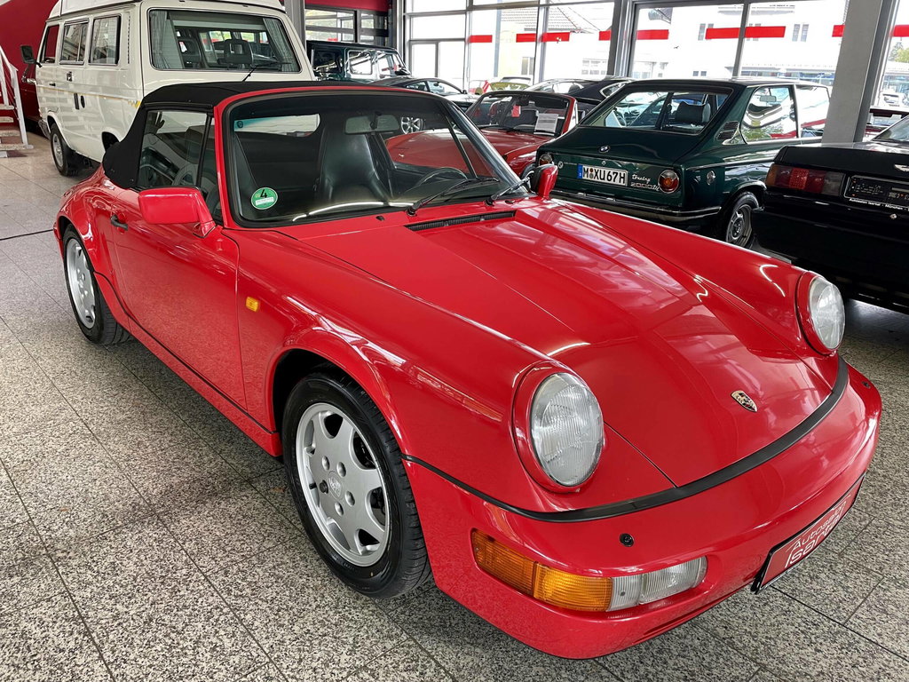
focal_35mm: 26
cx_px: 454
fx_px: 683
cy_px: 341
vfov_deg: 53.1
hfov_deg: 67.3
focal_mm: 4.2
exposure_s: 1/50
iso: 80
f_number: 1.6
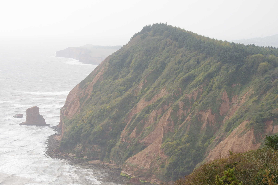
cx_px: 139
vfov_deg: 16.6
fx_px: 632
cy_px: 92
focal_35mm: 82
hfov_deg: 24.8
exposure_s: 1/200
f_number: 11
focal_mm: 55
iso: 400
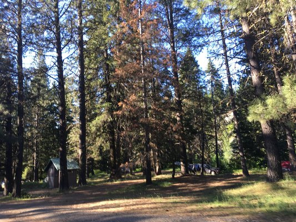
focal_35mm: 29
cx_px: 148
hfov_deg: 61.6
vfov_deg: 48.2
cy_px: 111
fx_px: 248
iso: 25
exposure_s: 1/125
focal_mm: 4.15
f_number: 2.2
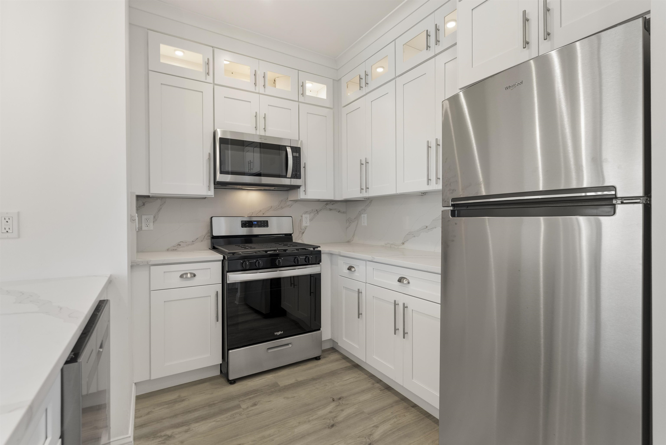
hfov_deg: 96.7
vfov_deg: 73.8
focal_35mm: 16
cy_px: 222
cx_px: 333
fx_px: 296
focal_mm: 16
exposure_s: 1/15
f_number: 8
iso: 640
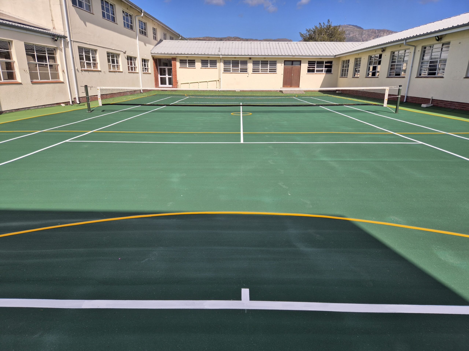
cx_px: 234
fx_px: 312
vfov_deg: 58.9
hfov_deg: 73.9
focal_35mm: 23
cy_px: 176
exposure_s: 1/1984
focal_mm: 5.4
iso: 25
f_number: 1.8
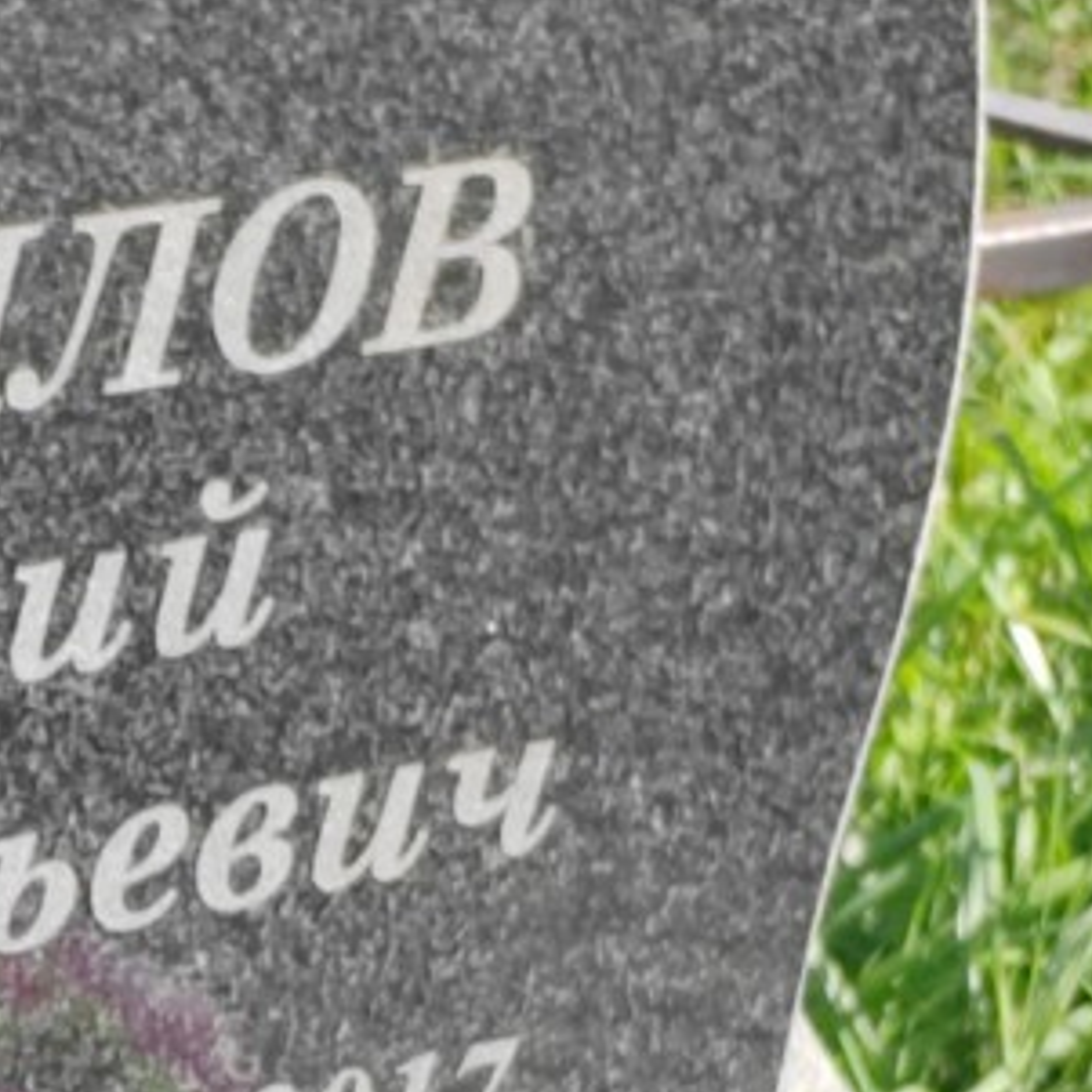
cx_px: -83
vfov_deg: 7.1
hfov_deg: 7.1
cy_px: 925
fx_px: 8816
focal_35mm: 247
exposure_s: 1/530
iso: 100
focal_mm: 5.52
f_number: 1.9
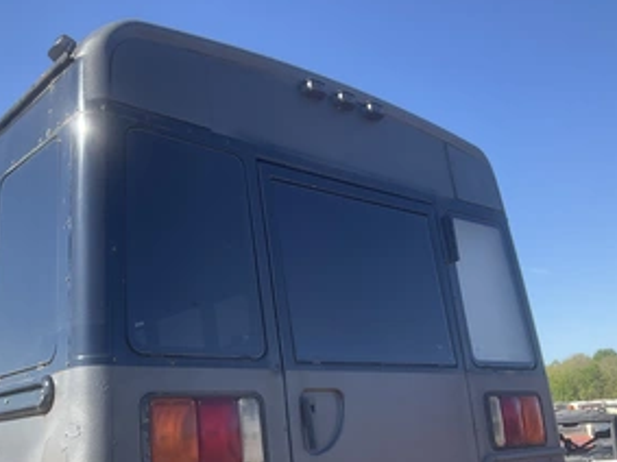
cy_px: 314
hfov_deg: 45.6
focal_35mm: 41
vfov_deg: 34.7
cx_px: 257
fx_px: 730
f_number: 1.8
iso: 25
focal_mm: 3
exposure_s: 1/606
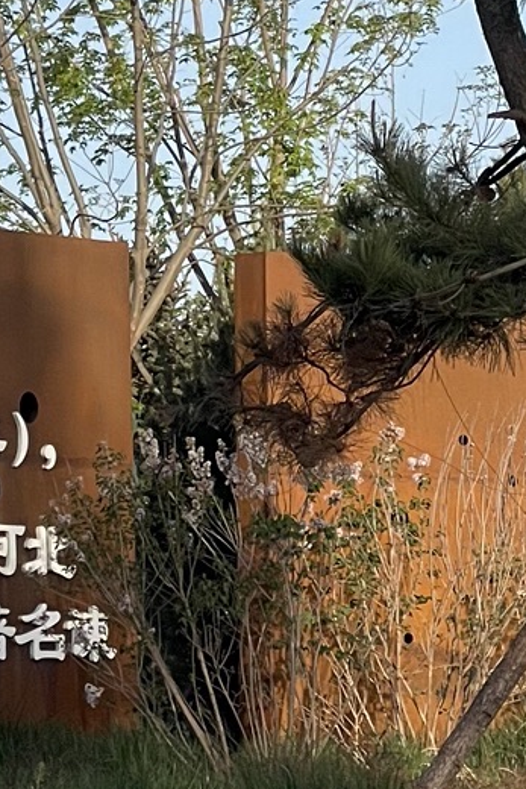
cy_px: 118
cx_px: -453
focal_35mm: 256
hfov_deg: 5.3
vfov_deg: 8.0
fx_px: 5606
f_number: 2.2
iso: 20
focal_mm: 7.5
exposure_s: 1/637
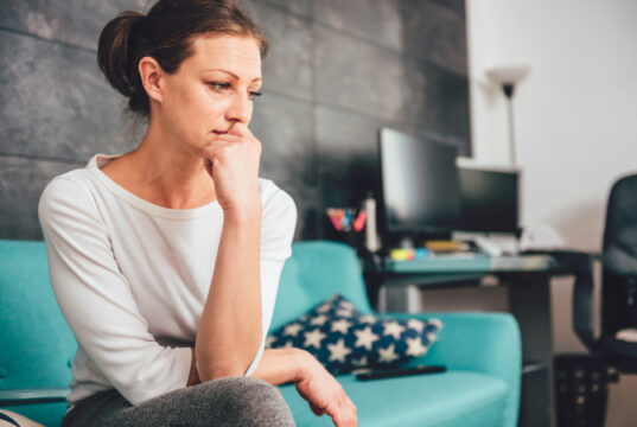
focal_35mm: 48
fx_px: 851
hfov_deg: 41.1
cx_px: 318
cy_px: 214
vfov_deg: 28.2
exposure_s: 1/200
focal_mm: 48
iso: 100
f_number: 2.8
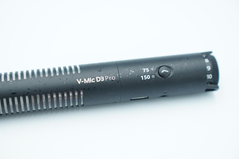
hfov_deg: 24.6
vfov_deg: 16.5
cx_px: 120
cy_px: 80
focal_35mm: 82
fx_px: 547
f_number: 3.5
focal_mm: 55
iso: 100
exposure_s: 1/40
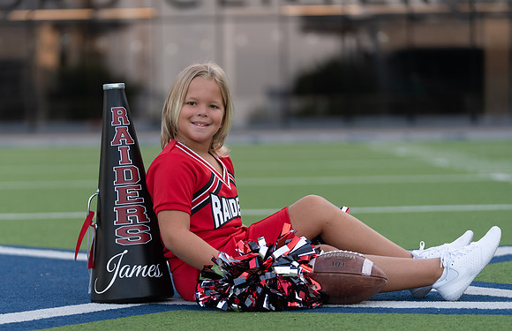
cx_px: 209
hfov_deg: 13.8
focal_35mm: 150
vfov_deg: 8.9
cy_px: 202
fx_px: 2118
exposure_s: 1/400
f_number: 2.8
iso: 320
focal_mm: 122
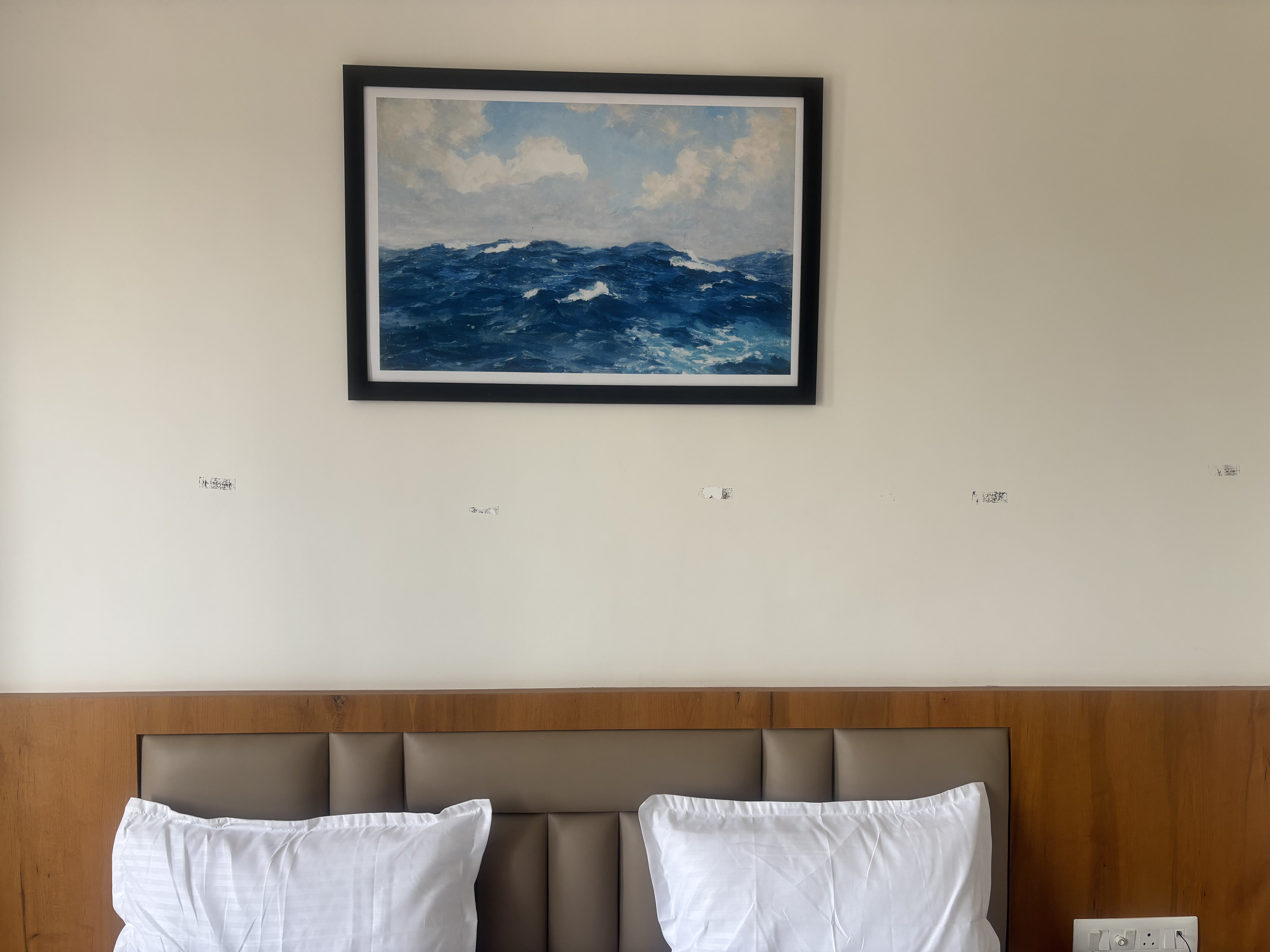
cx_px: 635
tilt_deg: -2.0
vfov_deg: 53.1
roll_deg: -2.7
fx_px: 954
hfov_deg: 67.3
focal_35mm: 26
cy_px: 476
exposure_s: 1/121
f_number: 1.6
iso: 64
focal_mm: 5.96
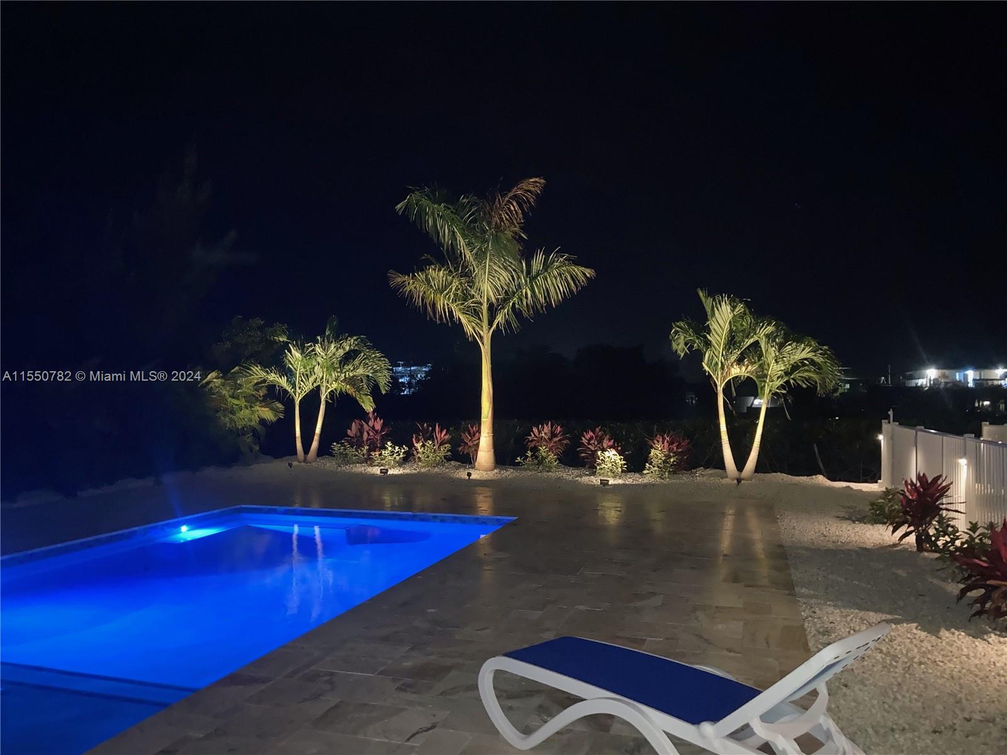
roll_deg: -1.4
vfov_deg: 49.7
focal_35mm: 28
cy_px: 378
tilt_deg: +2.3
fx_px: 815
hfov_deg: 63.4
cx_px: 504
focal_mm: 3.99
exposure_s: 1/4
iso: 800
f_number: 1.8
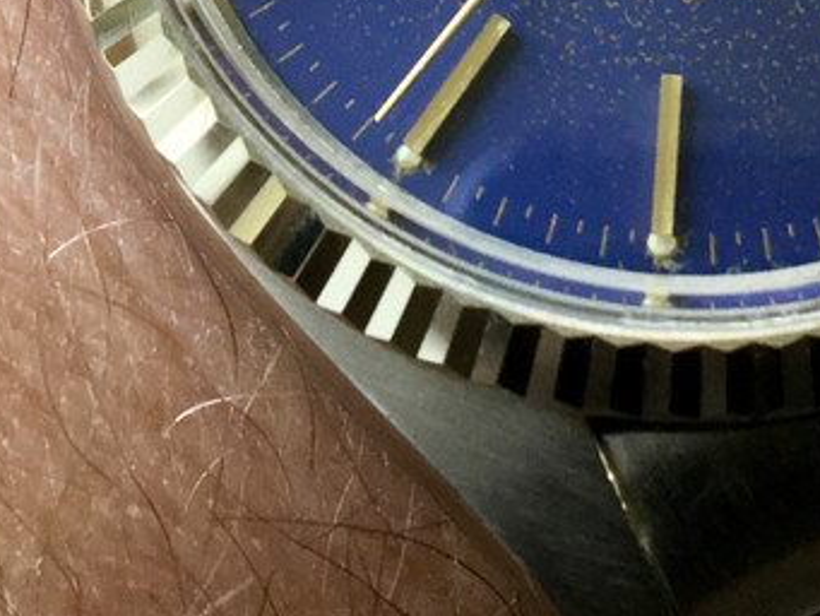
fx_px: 2299
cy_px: -188
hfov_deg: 20.0
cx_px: 634
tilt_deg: -63.4
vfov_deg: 14.6
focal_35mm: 97
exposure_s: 1/33
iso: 25
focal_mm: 3.3
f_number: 2.4
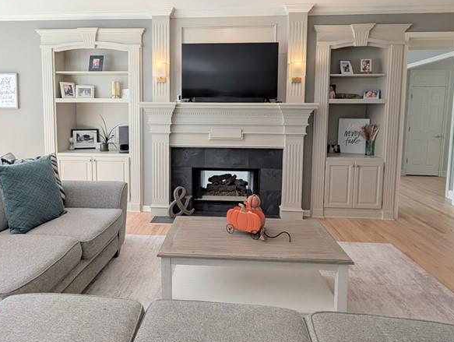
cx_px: 201
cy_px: 139
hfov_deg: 78.6
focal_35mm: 21
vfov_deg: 63.1
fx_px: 276
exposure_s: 1/342
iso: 51
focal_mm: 2.02
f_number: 1.7
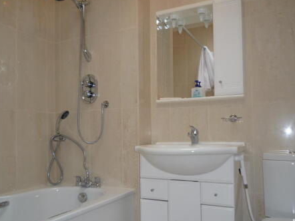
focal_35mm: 33
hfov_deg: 55.4
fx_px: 281
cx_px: 143
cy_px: 126
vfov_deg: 42.8
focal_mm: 4.4
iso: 100
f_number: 2.8
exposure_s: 1/30
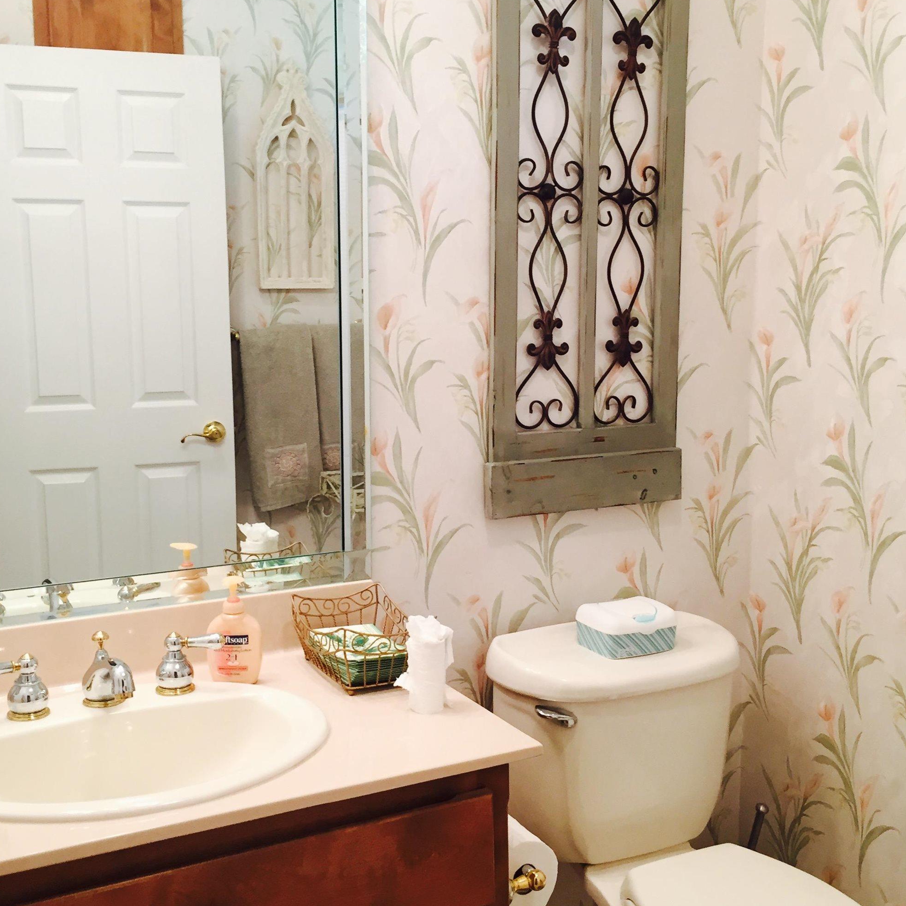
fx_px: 1184
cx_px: 439
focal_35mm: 40
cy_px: 435
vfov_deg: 41.9
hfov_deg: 41.9
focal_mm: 4.15
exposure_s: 1/30
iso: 64
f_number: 2.2
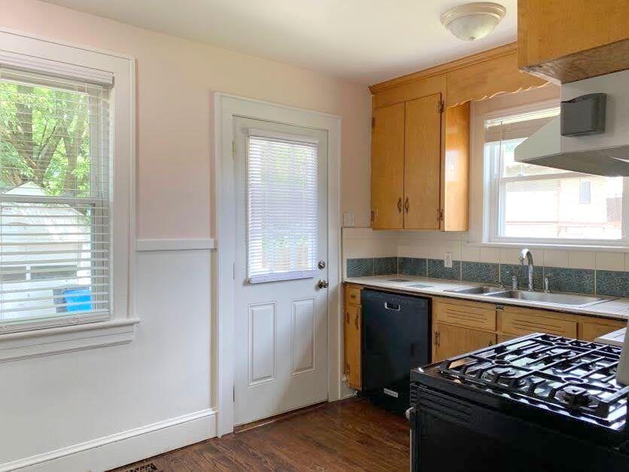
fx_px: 472
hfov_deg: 67.3
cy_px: 236
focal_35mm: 26
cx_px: 314
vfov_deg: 53.1
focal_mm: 4.25
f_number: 1.8
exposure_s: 1/60
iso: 64
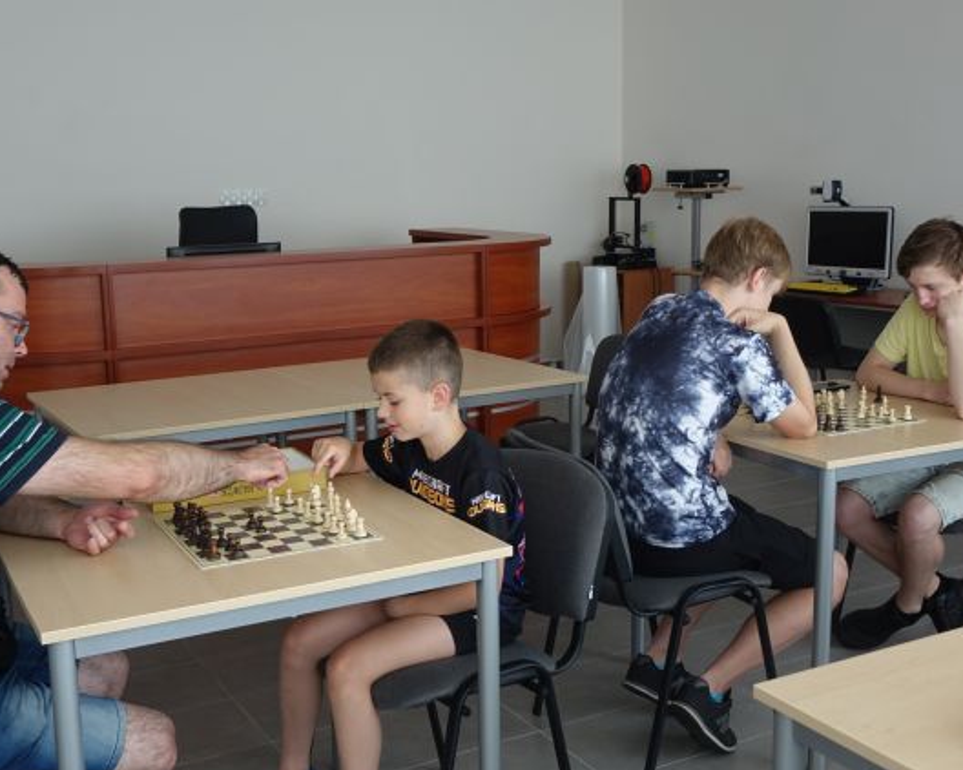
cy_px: 388
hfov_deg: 44.8
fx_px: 1168
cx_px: 438
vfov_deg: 36.5
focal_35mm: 41
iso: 125
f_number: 2.8
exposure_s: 1/60
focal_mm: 13.37
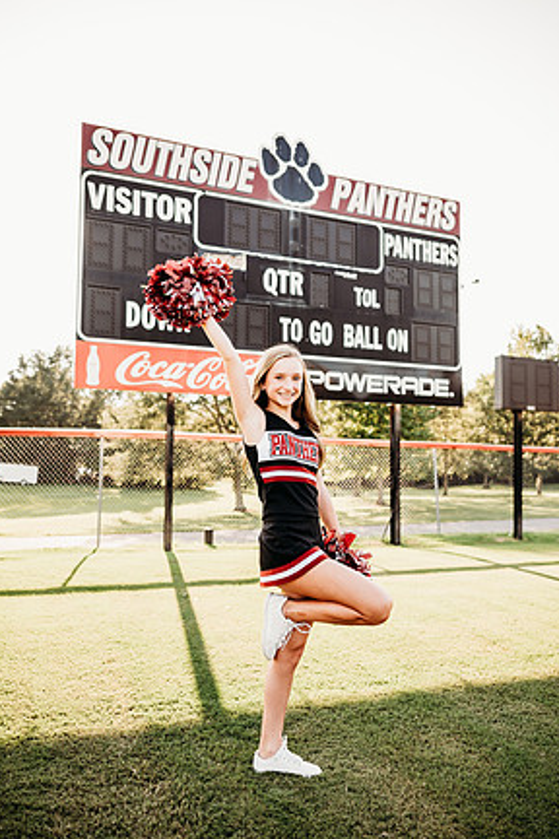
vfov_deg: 71.5
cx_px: 281
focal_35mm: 25
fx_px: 582
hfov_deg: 51.3
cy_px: 429
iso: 200
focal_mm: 24
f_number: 2.8
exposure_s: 1/800
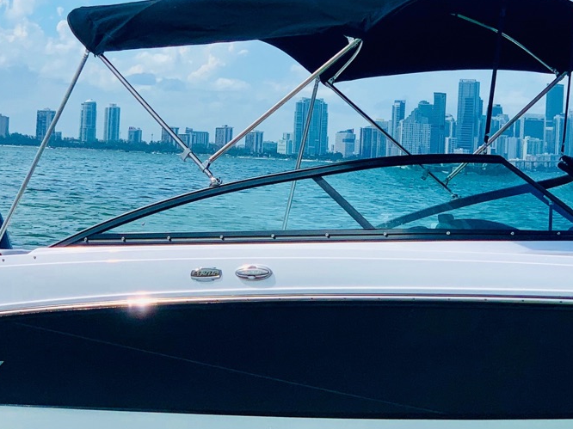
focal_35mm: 125
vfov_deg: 11.8
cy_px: 119
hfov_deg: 15.8
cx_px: 361
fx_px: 2068
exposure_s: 1/1712
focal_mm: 6
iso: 16
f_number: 2.4
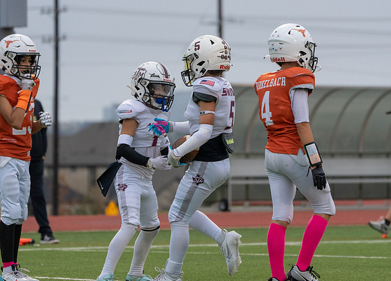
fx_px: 2986
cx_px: 229
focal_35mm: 268
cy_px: 128
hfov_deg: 7.5
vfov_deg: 5.4
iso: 3200
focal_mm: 224
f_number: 5.6
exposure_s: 1/1000
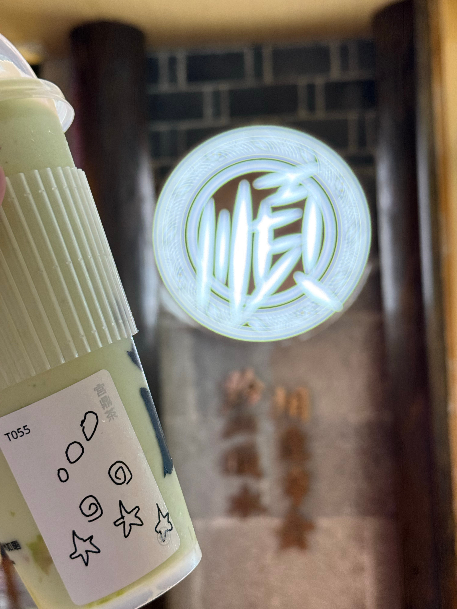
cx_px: 228
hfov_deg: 30.3
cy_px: 304
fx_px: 845
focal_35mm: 48
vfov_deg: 39.7
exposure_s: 1/50
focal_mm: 6.76
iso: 200
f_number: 1.78
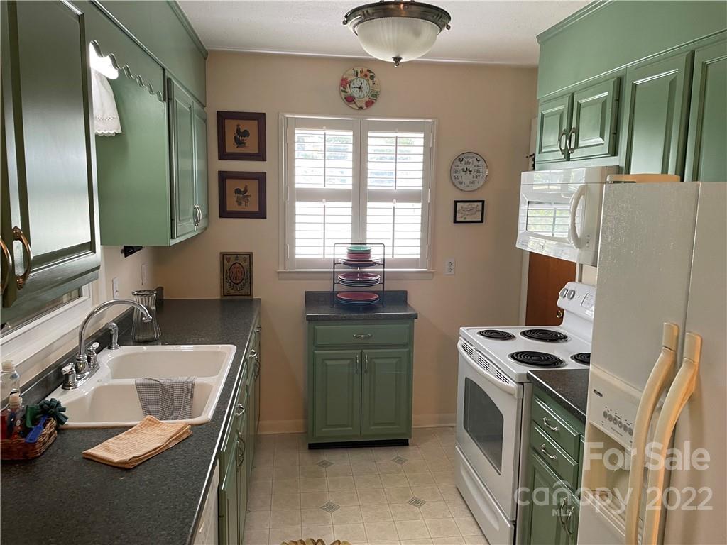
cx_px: 364
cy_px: 272
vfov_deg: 53.1
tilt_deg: -8.7
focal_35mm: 26
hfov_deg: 67.3
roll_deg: -0.5
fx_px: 546
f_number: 1.6
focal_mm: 4.2
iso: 100
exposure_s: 1/60
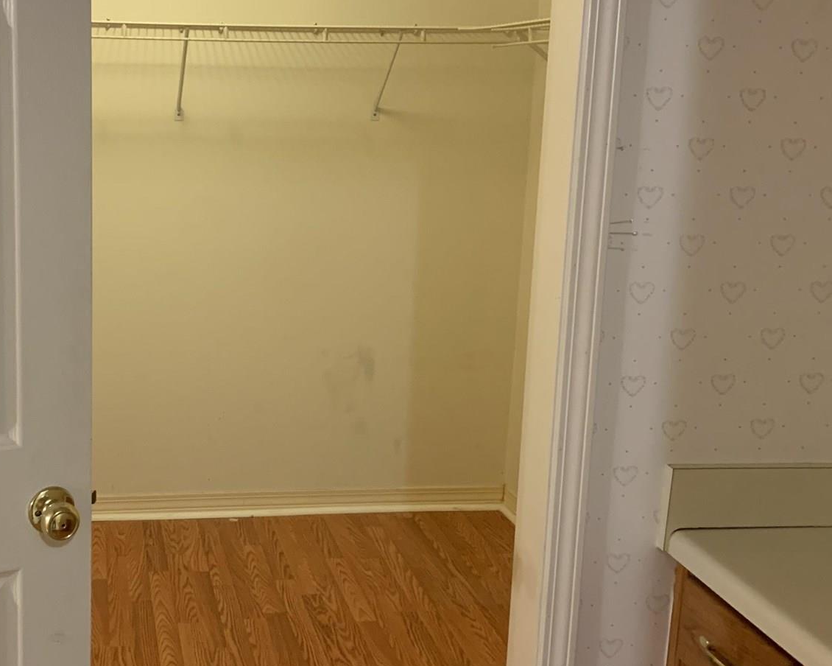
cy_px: 281
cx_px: 202
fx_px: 1133
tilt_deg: -9.4
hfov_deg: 39.2
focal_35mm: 46
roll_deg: +0.2
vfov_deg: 32.7
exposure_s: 1/40
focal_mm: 4.25
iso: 320
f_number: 1.8
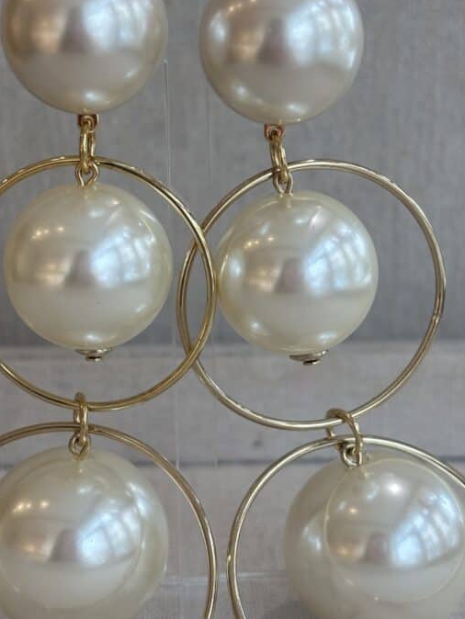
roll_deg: -0.4
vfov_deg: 24.7
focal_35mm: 79
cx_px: 198
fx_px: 1414
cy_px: 307
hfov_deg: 18.7
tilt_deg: -15.0
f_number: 1.6
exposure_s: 1/145
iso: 25
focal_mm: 5.96
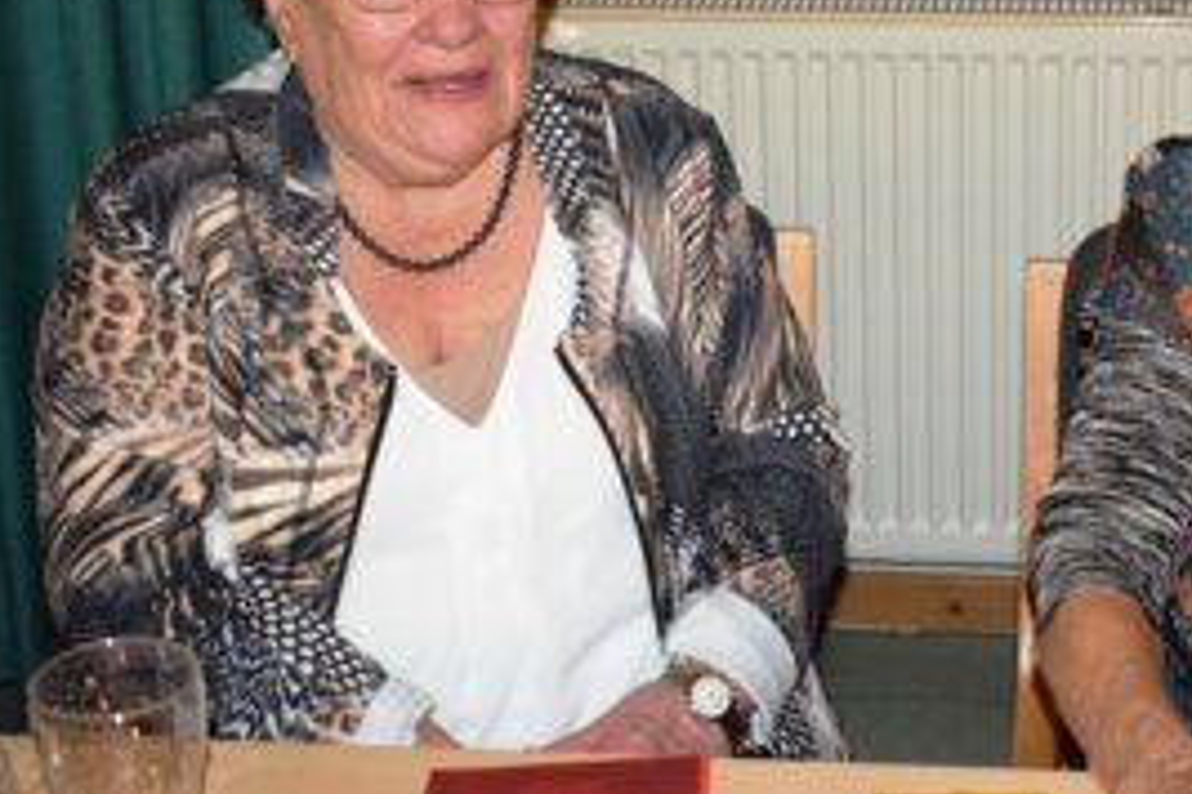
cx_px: 875
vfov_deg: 16.8
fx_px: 2682
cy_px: 207
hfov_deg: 24.8
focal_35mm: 81
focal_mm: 36
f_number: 4.8
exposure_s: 1/60
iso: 3200
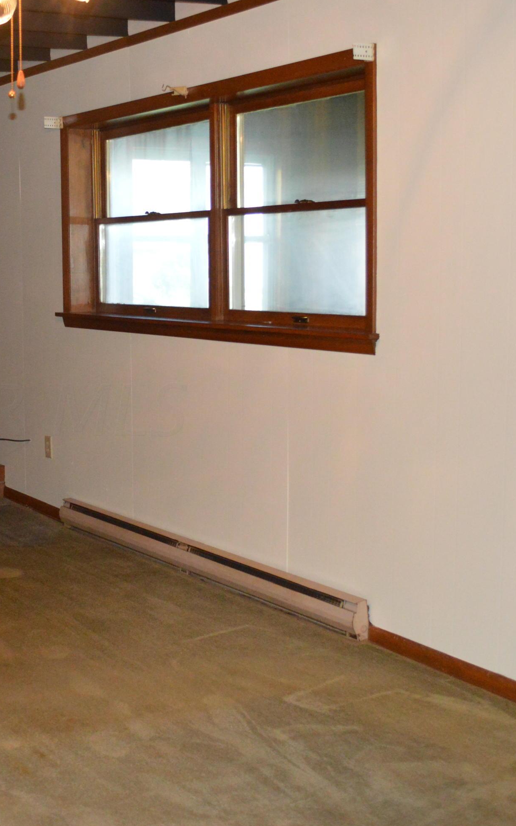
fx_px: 1260
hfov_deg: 22.6
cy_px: 409
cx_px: 61
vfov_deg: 36.3
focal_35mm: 56
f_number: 4
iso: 2800
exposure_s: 1/60
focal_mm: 24
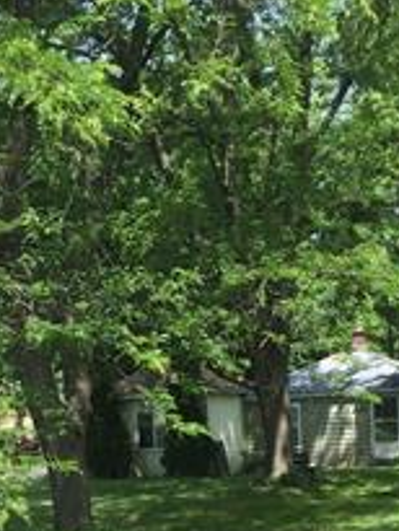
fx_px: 1044
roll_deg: +3.4
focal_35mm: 68
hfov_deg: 21.6
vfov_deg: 26.6
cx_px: 197
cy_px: 559
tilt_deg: -7.4
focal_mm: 4.15
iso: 32
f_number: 2.2
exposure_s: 1/608
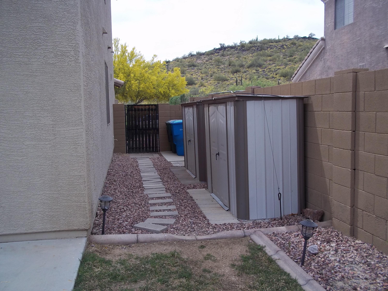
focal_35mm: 36
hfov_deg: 51.4
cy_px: 146
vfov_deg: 39.7
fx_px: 404
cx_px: 194
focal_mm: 6.5
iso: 80
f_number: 8
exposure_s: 1/200
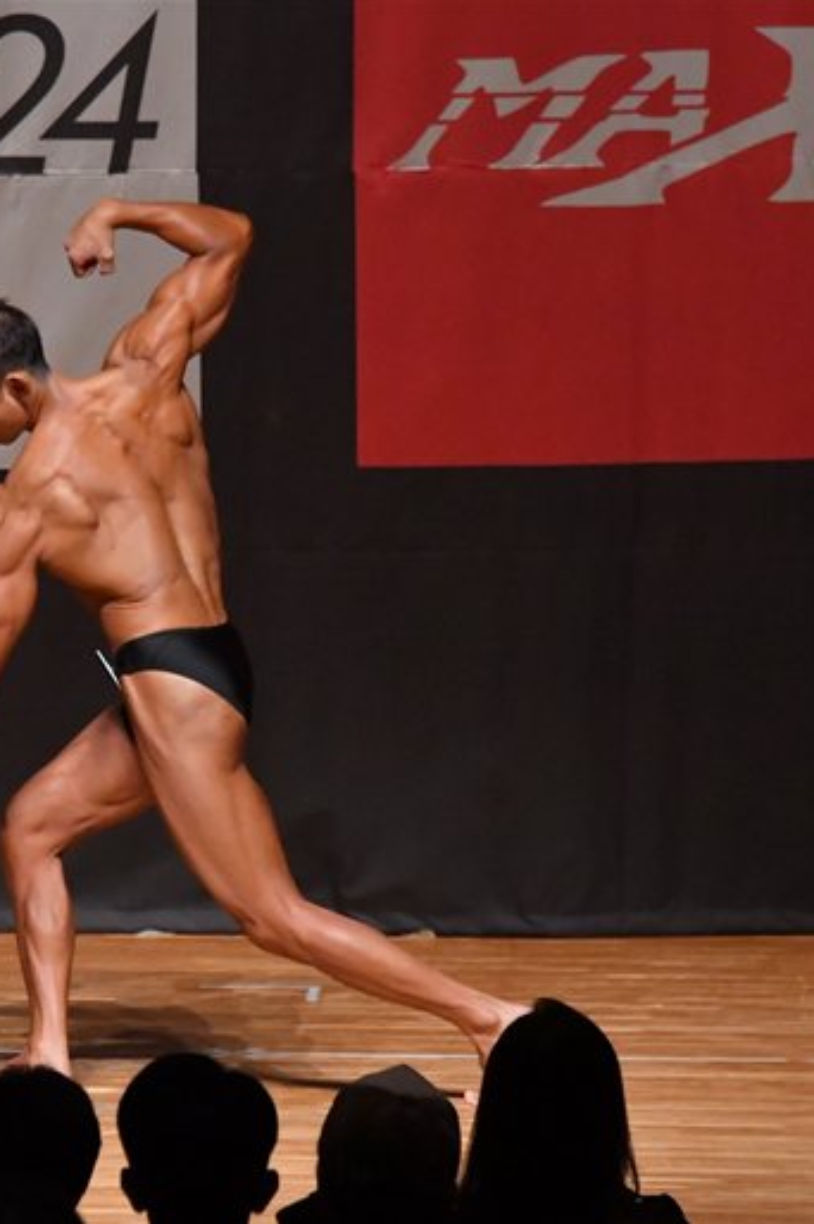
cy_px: 612
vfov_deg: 5.7
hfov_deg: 3.8
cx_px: -6
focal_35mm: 362
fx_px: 12293
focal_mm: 160
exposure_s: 1/400
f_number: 5.6
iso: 8000
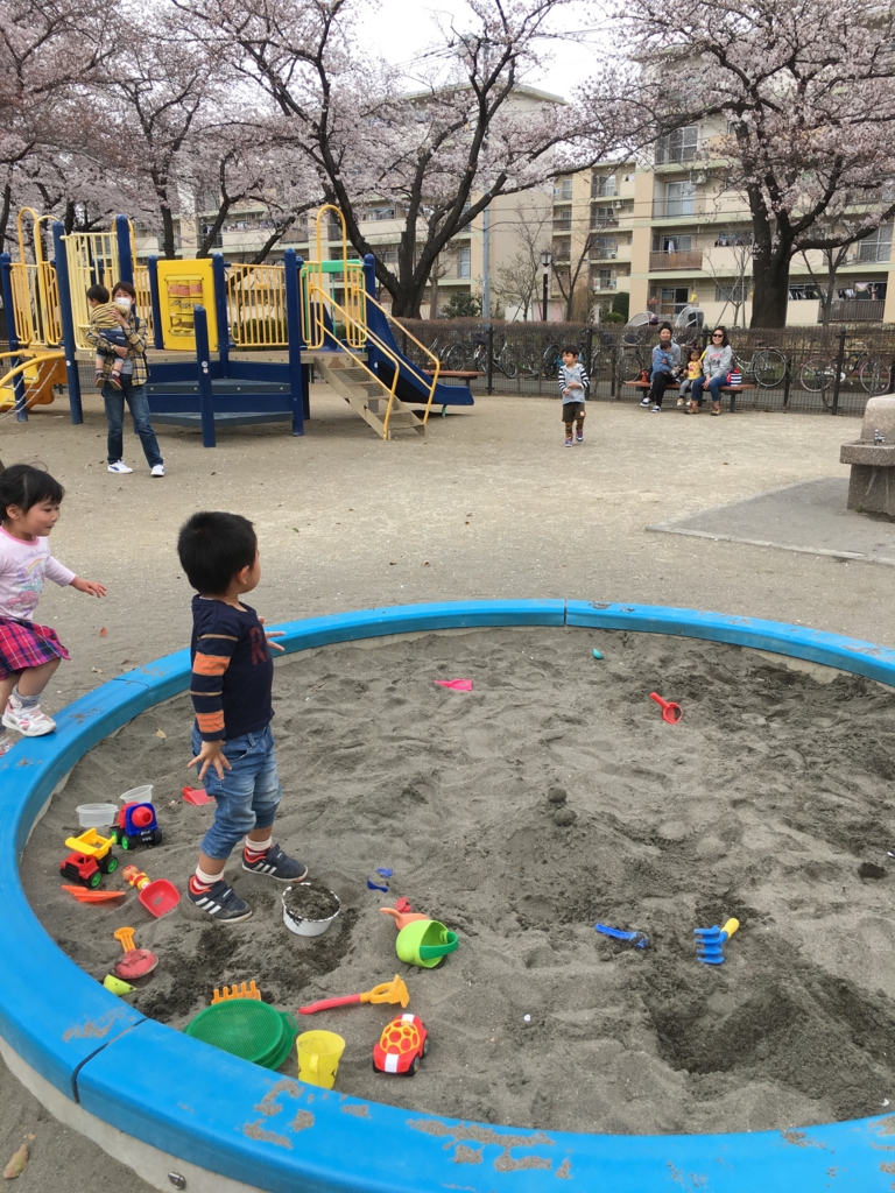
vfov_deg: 61.7
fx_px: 1000
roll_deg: +0.2
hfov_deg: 48.2
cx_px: 448
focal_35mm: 29
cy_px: 596
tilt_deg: -16.2
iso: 25
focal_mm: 4.15
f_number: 2.2
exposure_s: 1/651
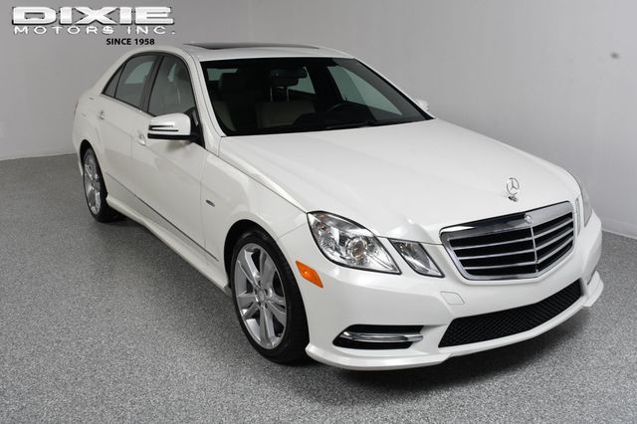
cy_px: 212
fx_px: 637
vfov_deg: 36.8
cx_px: 318
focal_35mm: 36
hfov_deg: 53.2
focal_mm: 24
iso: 100
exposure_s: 1/160
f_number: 13
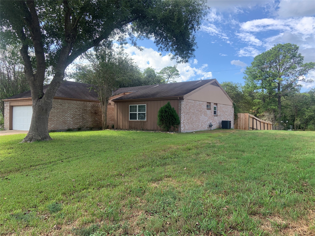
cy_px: 118
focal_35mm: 26
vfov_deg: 53.1
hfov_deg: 67.3
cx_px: 158
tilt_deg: -1.0
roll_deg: +2.2
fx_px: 237
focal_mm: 4.25
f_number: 1.8
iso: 25
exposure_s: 1/664
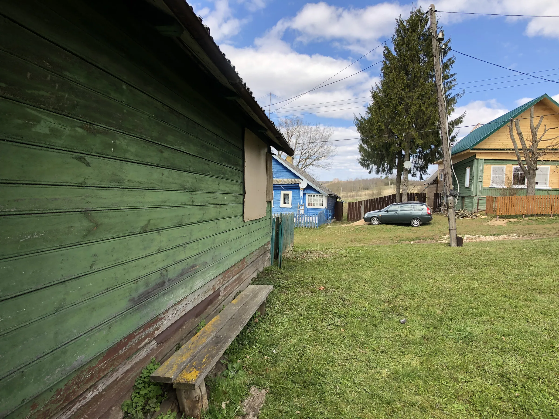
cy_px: 210
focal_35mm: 28
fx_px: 452
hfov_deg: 63.4
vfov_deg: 49.7
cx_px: 280
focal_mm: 4
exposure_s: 1/842
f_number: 1.8
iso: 20
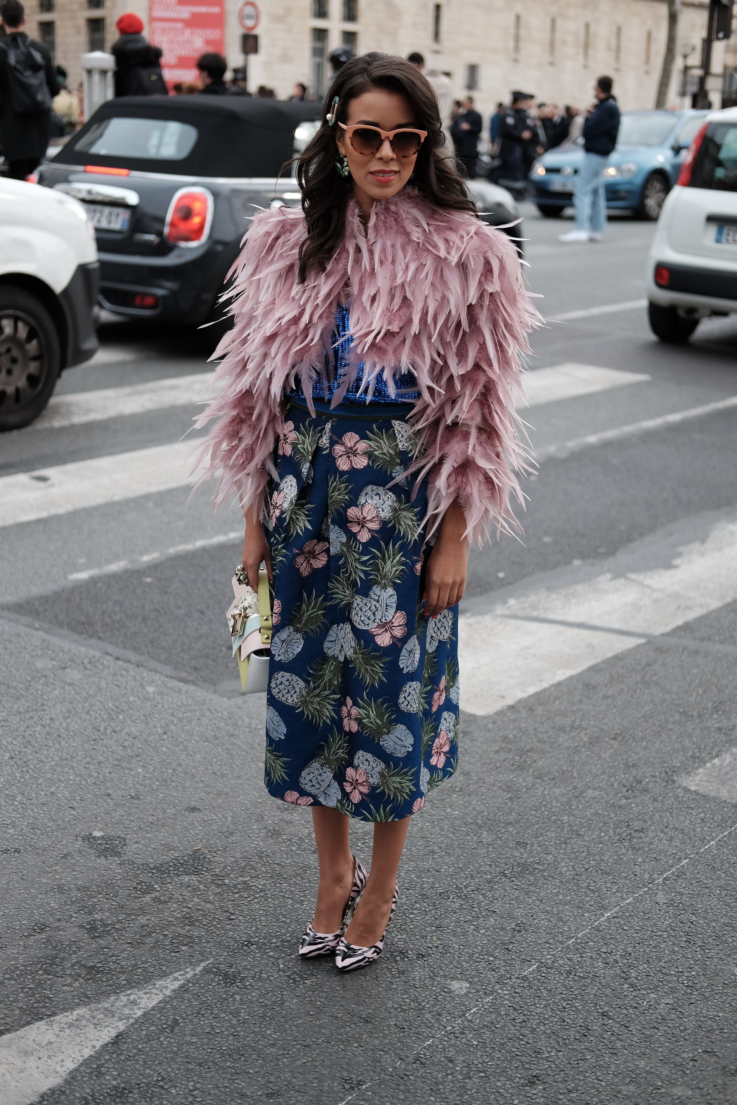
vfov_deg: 37.5
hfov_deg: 25.5
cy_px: 552
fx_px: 1627
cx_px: 368
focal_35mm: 53
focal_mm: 35
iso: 500
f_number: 2
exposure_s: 1/4000
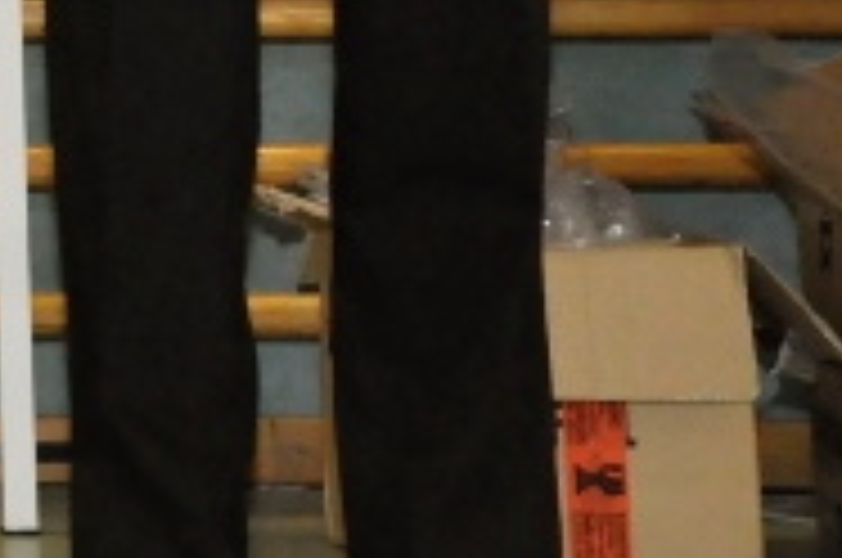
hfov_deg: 7.1
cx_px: -1382
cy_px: -628
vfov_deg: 5.0
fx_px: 6281
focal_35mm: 269
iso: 2000
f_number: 7.1
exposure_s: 1/100
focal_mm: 32
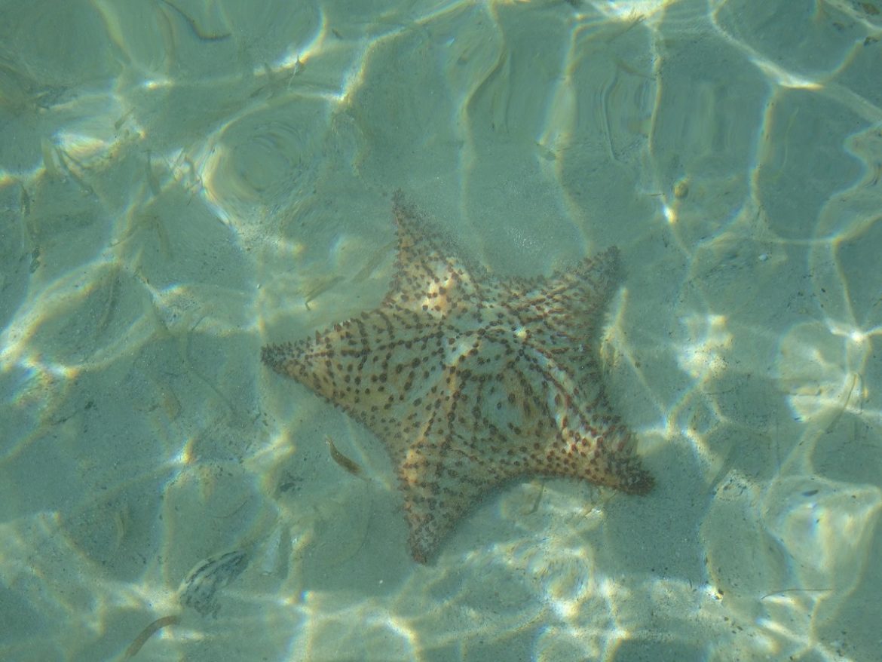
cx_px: 441
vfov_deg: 25.2
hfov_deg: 33.2
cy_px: 331
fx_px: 1478
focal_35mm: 58
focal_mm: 9.87
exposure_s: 1/640
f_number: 4.5
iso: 80
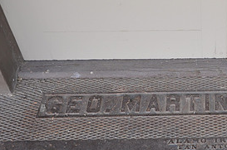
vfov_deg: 19.2
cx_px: 231
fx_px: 441
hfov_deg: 27.1
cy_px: 119
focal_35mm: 70
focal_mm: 22
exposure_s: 1/80
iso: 400
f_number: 4.5
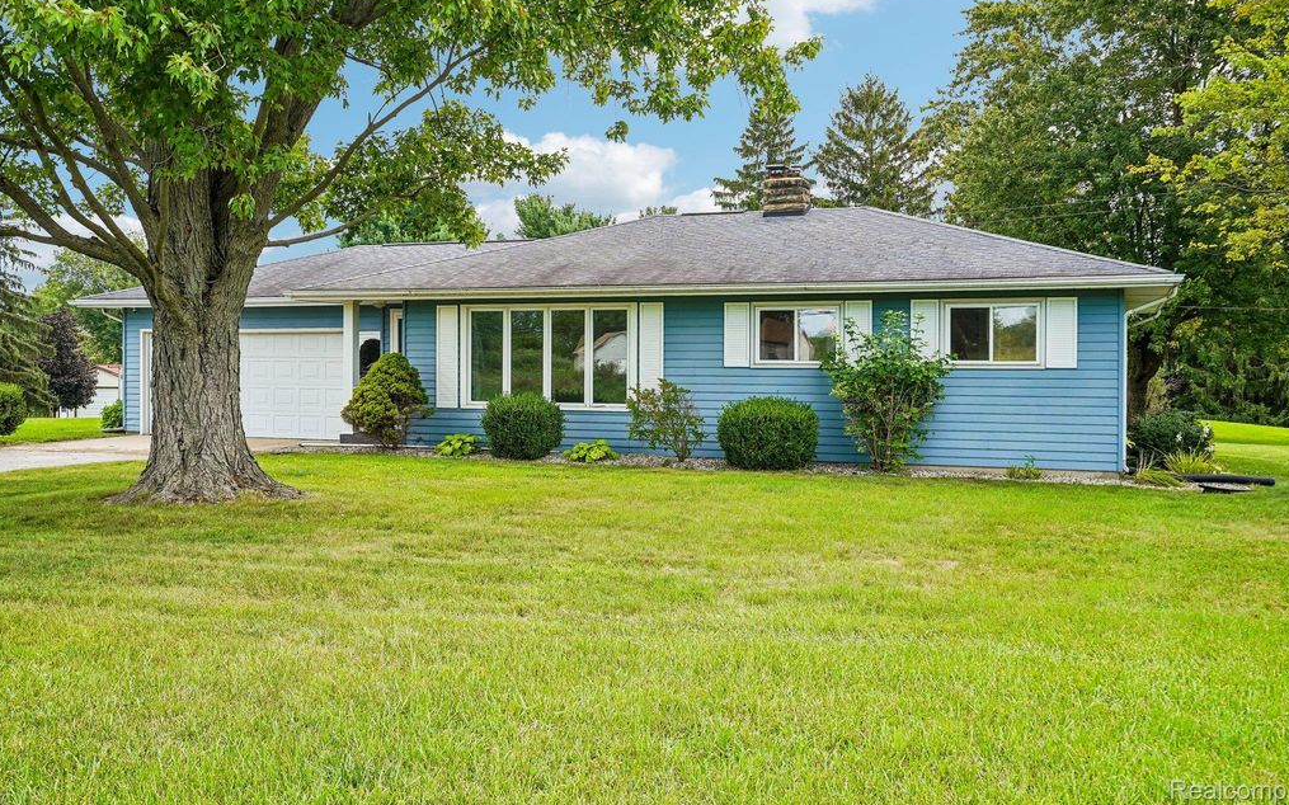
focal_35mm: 36
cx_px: 645
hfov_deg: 54.0
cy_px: 375
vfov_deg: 35.3
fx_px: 1264
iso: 250
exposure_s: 1/200
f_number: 8
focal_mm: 35
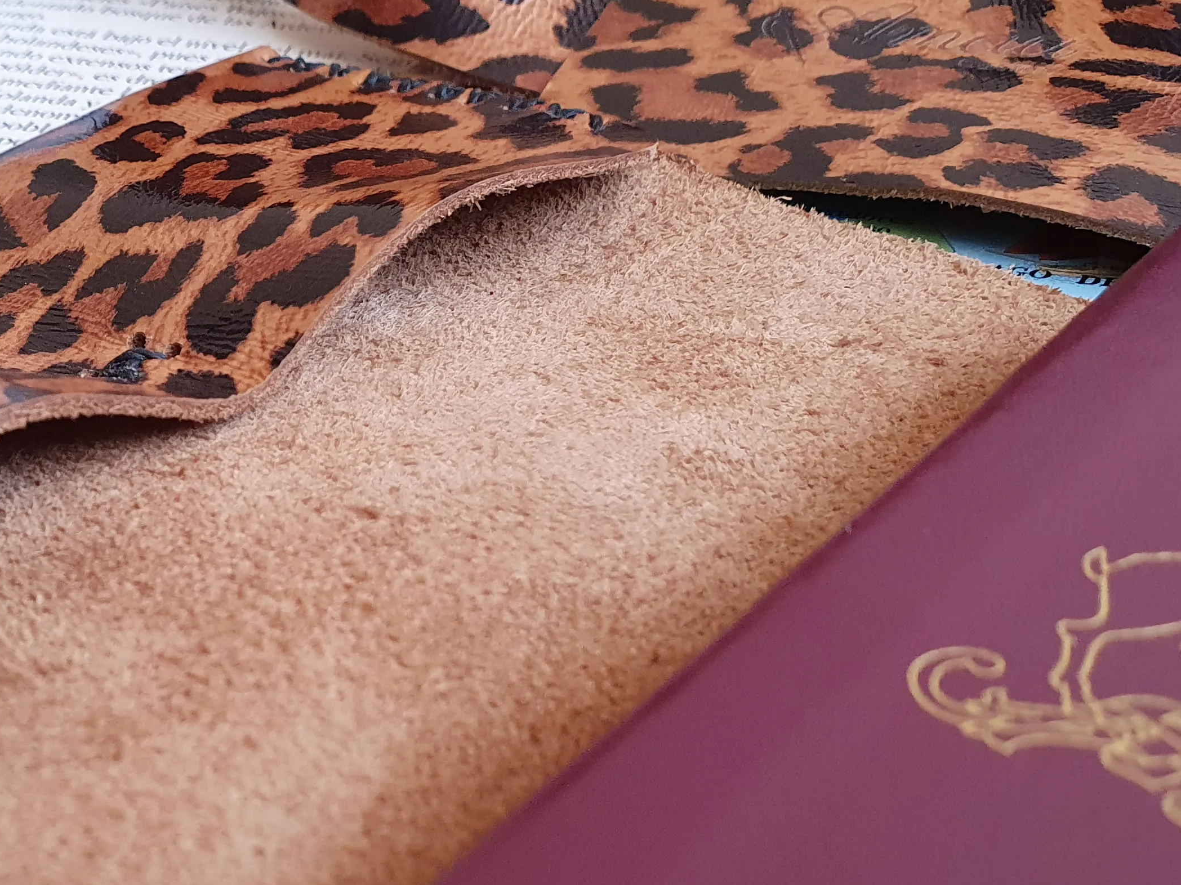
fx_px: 1706
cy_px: 513
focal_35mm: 50
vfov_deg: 29.1
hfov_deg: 36.9
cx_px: 236
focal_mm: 4.32
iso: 320
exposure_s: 1/50
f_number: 2.4
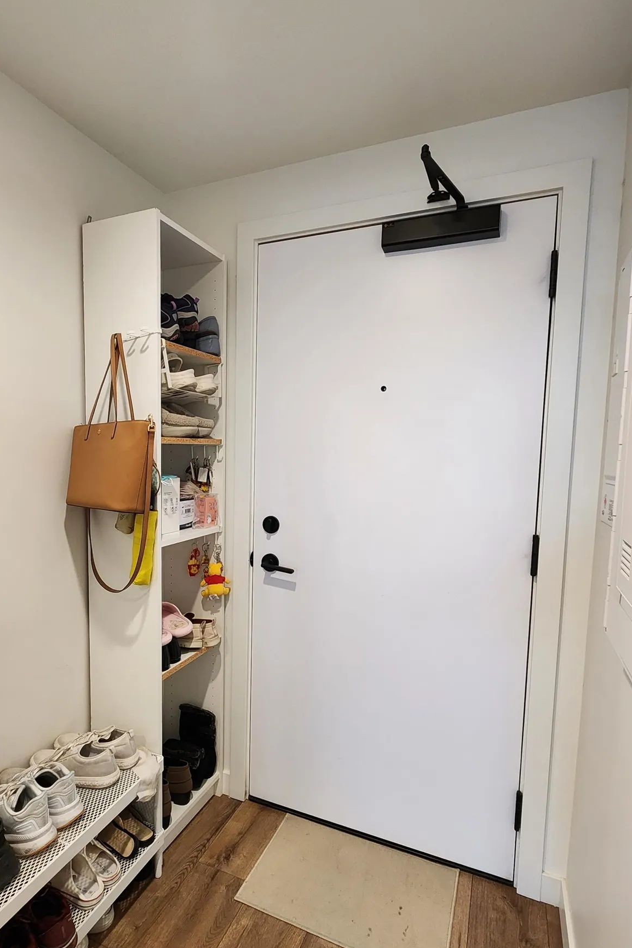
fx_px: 474
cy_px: 498
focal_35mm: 18
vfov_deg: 89.9
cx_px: 279
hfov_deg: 67.2
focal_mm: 2.2
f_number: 2.2
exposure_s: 1/60
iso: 320
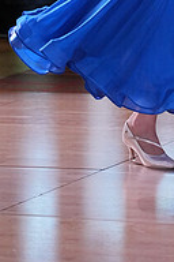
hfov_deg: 3.0
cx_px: 241
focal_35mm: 452
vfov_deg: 4.5
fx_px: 3277
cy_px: -85
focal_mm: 150
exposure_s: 1/500
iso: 2500
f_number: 4
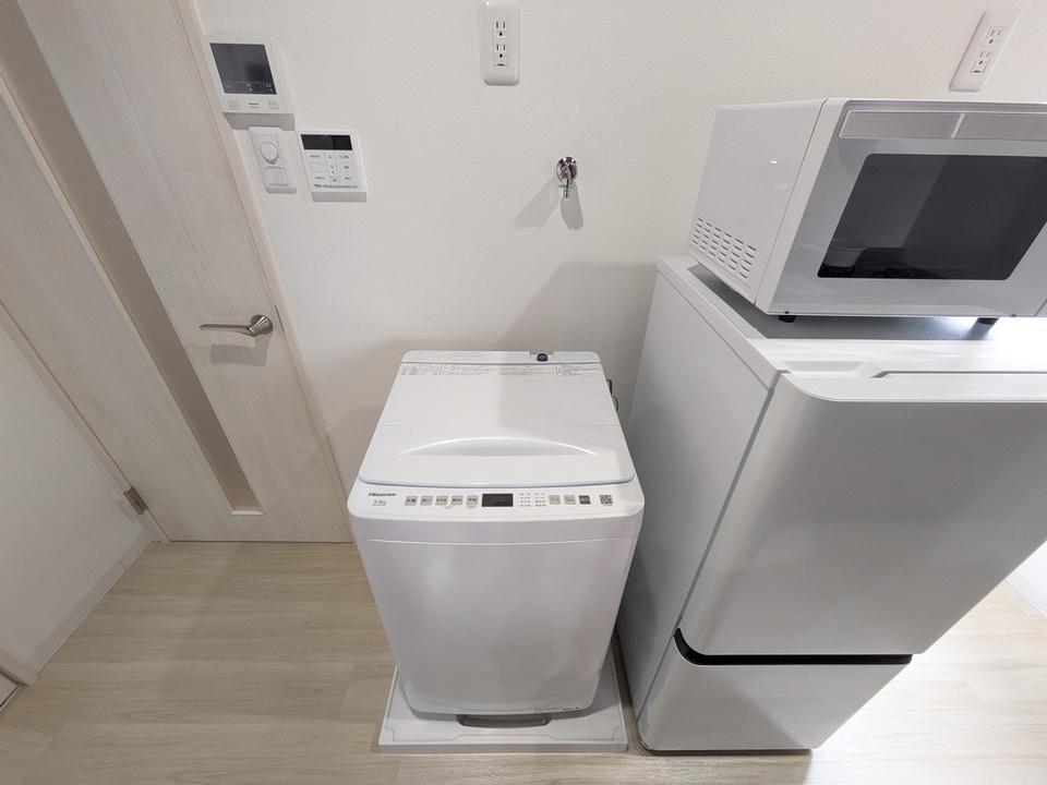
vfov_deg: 85.7
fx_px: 423
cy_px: 392
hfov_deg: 102.1
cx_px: 524
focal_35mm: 14
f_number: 2.2
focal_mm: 1.83
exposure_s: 1/60
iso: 267
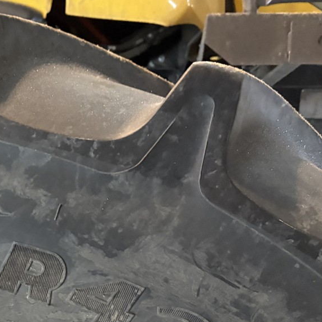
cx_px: -51
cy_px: 255
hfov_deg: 26.7
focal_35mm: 58
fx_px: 610
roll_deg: -2.7
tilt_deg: -0.7
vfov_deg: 28.9
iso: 640
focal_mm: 5.96
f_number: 1.6
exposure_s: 1/30
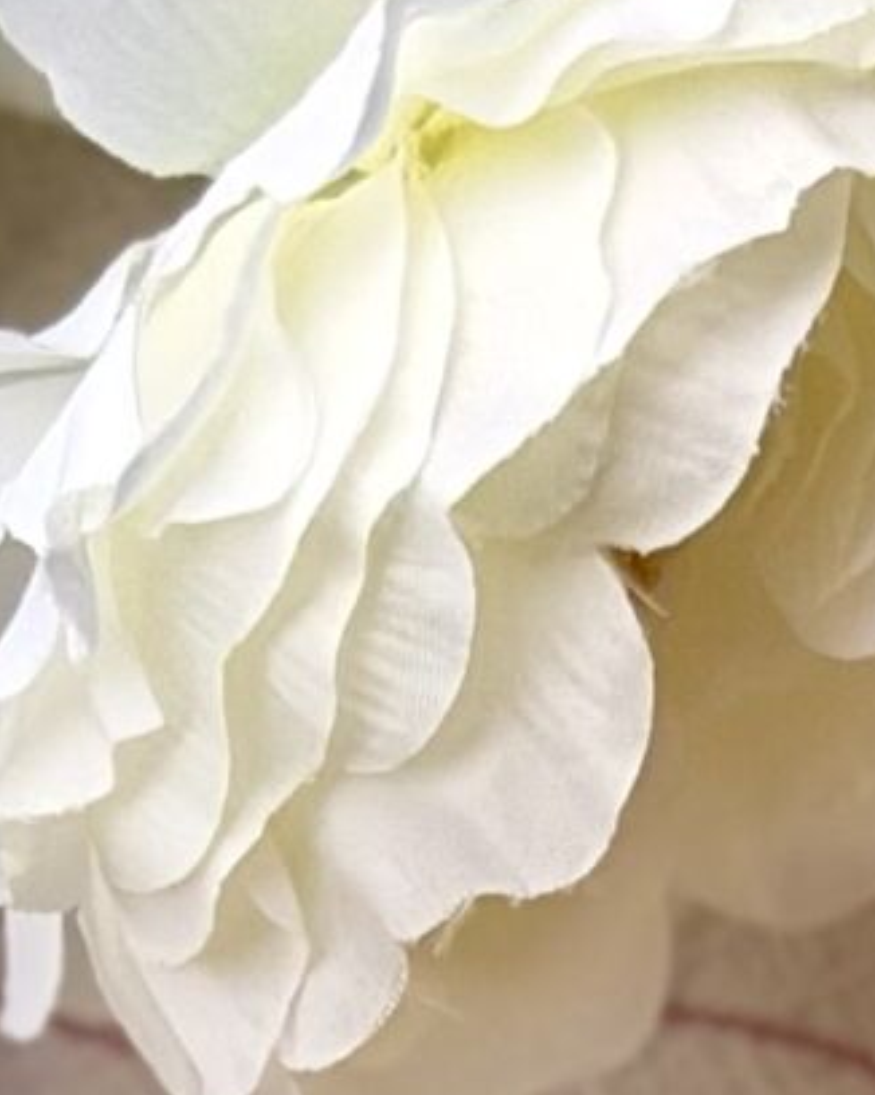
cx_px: 593
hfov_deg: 5.3
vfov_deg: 6.1
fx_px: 9524
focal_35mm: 294
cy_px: 3272
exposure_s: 1/1085
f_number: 1.78
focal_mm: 6.76
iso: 64
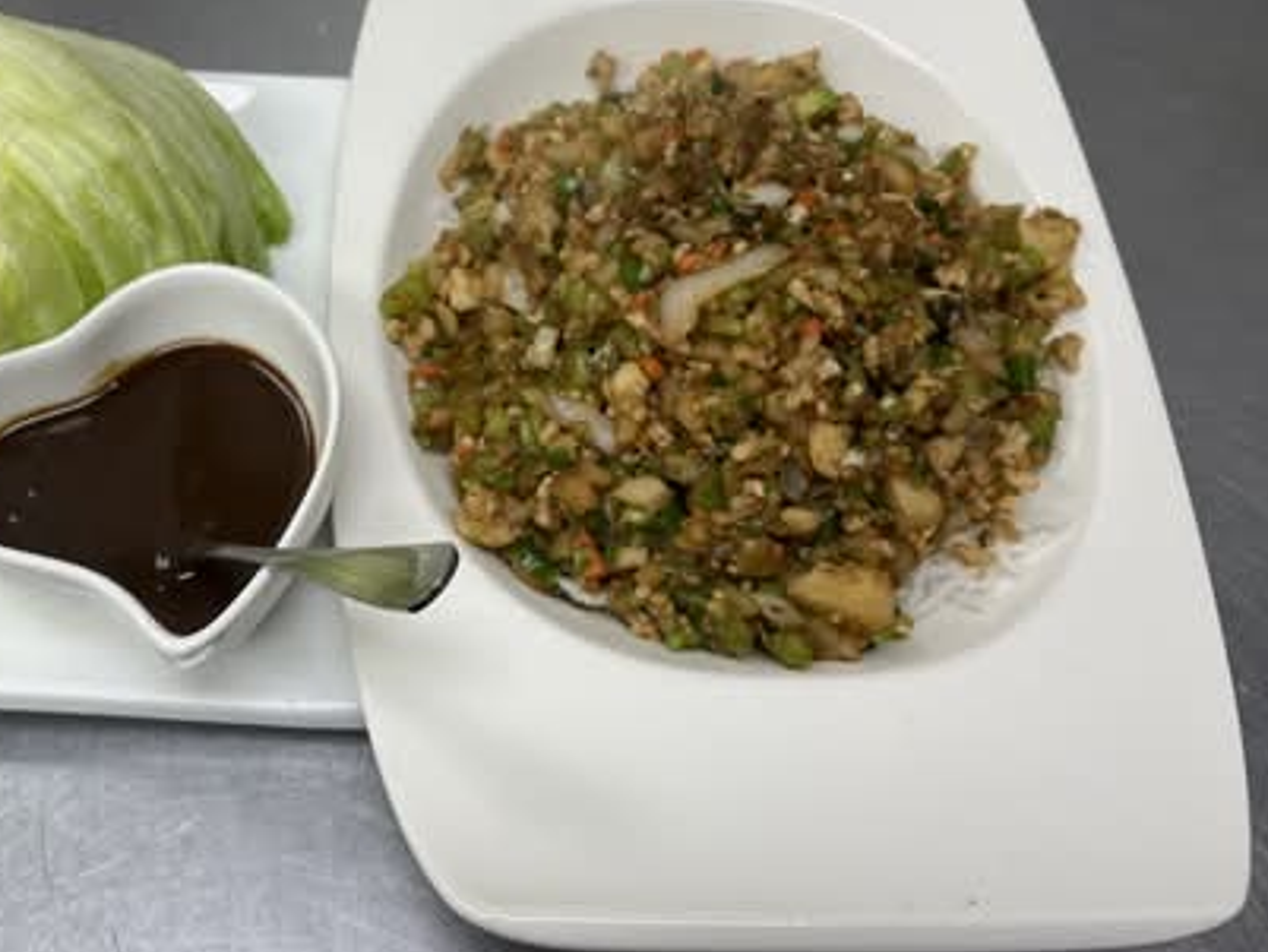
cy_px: 383
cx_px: 424
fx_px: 1392
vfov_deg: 37.6
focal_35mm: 38
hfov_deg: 48.2
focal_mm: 5.1
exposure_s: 1/120
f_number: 1.6
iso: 40
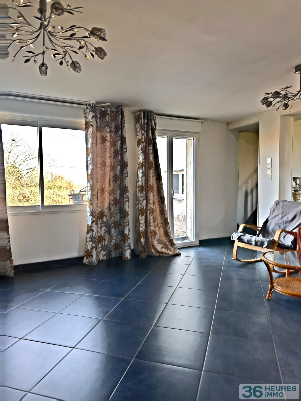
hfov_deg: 56.8
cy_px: 200
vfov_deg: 71.6
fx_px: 278
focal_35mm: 24
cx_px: 150
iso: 125
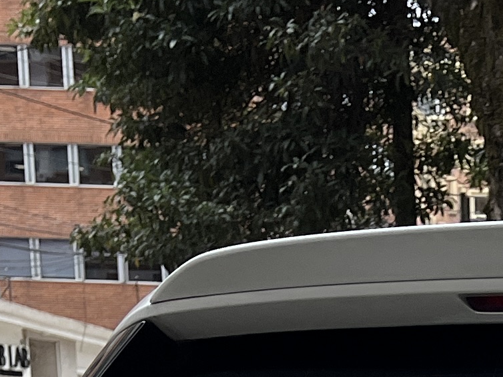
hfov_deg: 13.5
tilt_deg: -15.3
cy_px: 978
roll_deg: -0.9
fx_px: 2020
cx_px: 710
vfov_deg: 9.3
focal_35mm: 139
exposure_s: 1/2062
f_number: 1.6
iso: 50
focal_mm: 5.1
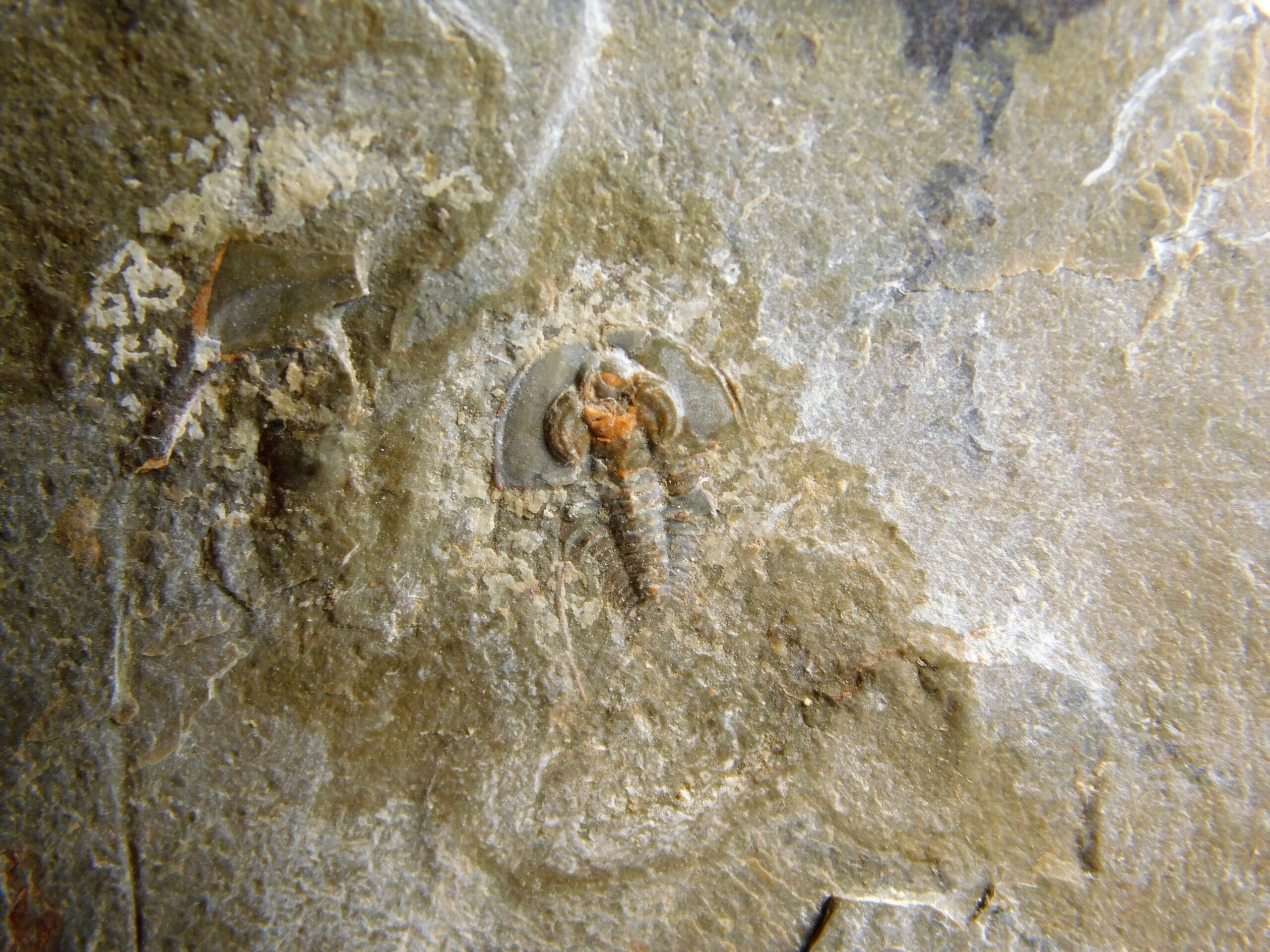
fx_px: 8512
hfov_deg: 8.5
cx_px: 635
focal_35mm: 232
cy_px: 476
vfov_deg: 6.4
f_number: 5.6
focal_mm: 41.3
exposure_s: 1/40
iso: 125
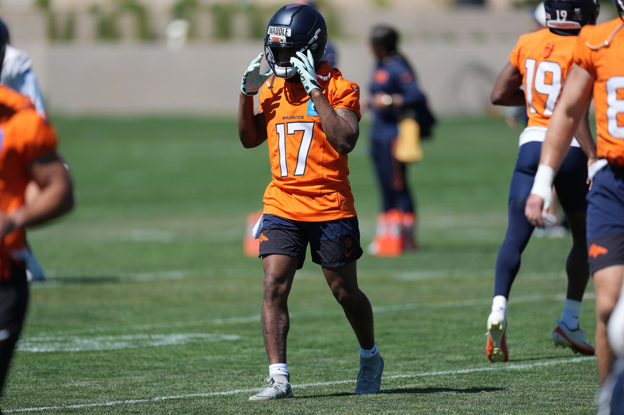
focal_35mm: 600
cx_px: 312
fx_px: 10396
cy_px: 208
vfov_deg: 2.3
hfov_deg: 3.4
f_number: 4
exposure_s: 1/2000
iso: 200
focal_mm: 600
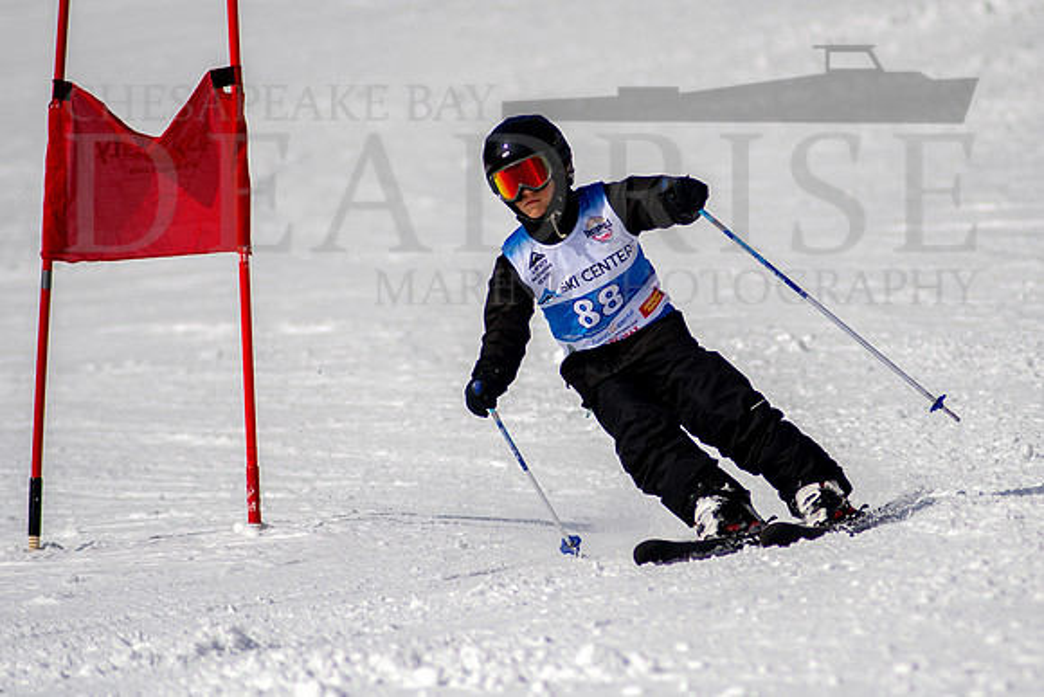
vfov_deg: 2.3
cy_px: 351
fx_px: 17336
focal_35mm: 598
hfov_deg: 3.4
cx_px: 621
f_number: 2.8
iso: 100
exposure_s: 1/8000
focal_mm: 300
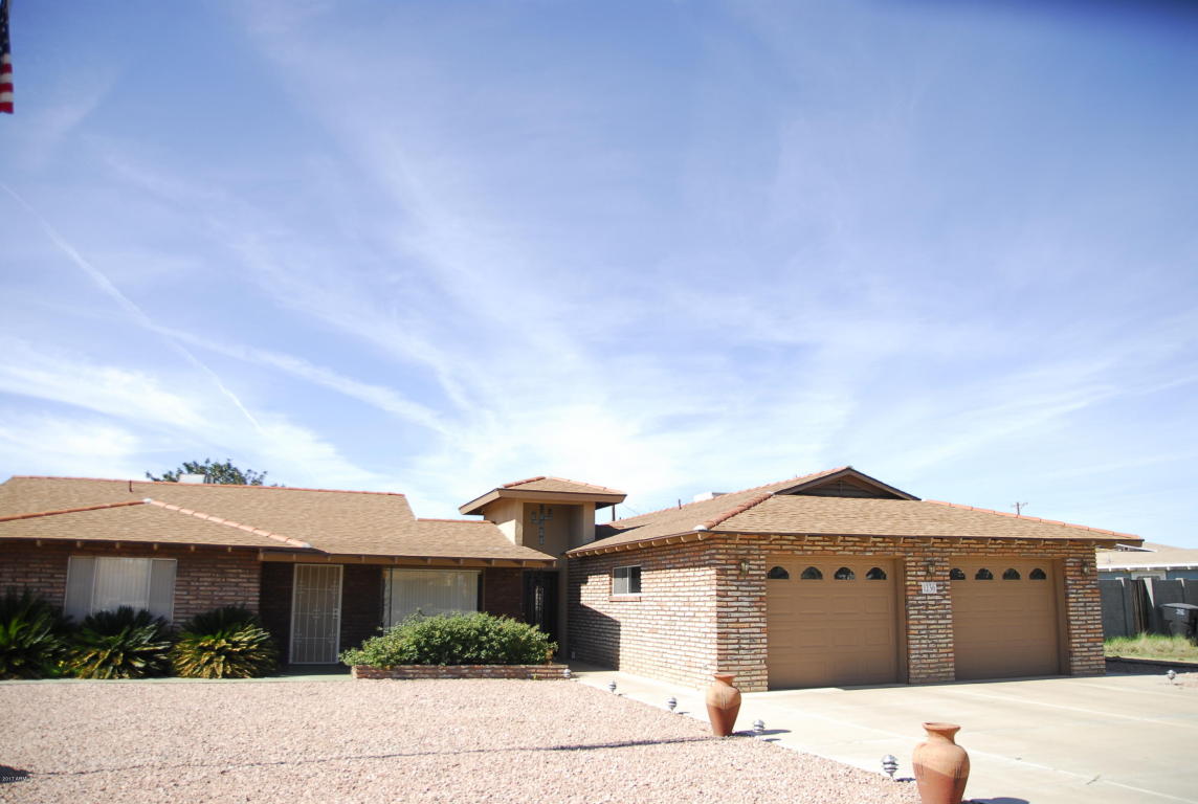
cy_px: 402
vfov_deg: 50.6
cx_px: 599
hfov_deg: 70.3
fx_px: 850
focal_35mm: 26
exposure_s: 1/1000
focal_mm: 17
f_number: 13
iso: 125
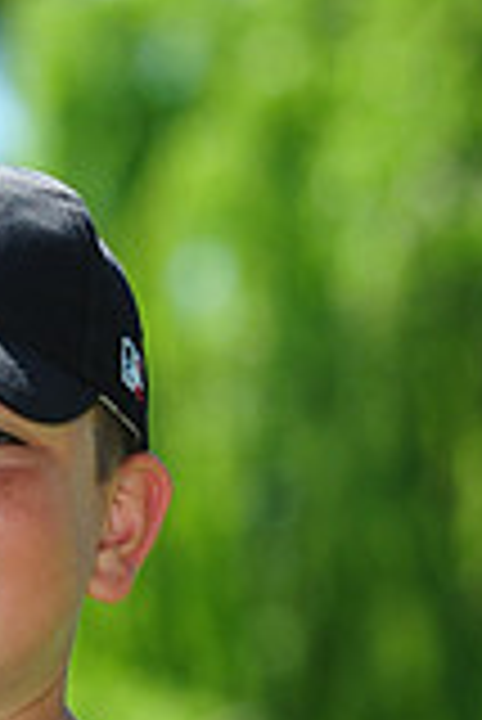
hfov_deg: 3.6
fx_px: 7615
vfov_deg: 5.4
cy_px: 891
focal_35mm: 380
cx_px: -99
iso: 200
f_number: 4
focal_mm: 105
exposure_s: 1/800
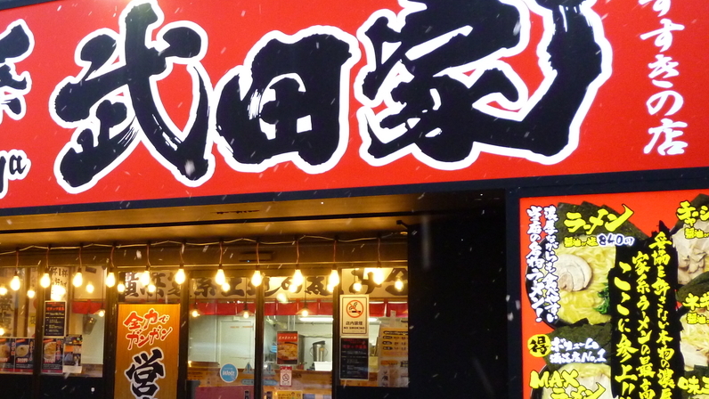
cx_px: 214
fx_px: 865
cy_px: 240
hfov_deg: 43.7
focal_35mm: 46
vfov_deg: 25.9
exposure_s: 1/50
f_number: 3.1
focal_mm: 5
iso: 400
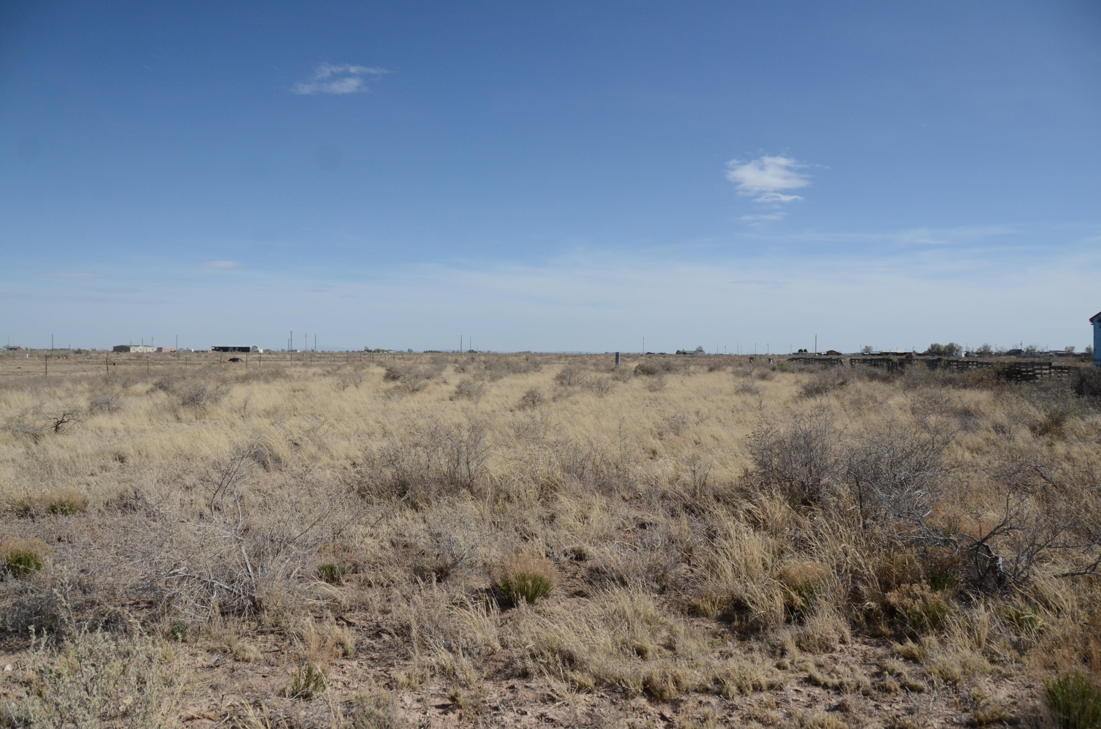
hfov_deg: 67.5
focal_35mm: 27
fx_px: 824
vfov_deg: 47.7
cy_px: 364
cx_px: 550
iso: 400
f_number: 5.6
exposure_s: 1/4000
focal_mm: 18
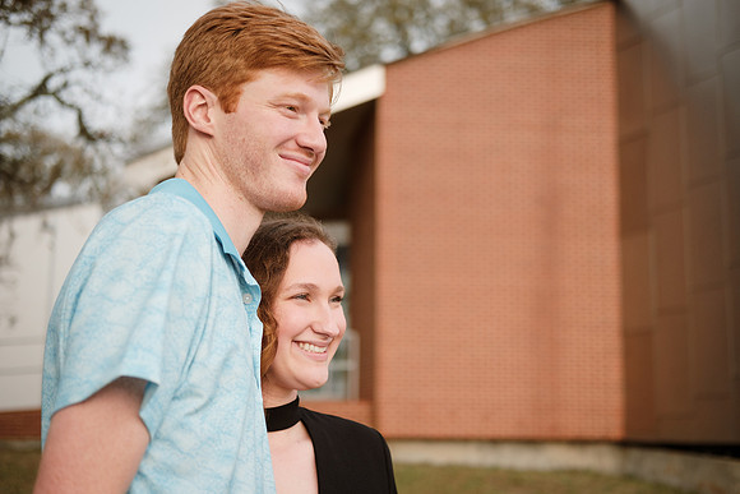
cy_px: 247
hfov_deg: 37.5
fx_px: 1090
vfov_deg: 25.5
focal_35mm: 53
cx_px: 370
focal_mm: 35
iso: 400
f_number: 2
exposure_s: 1/4000
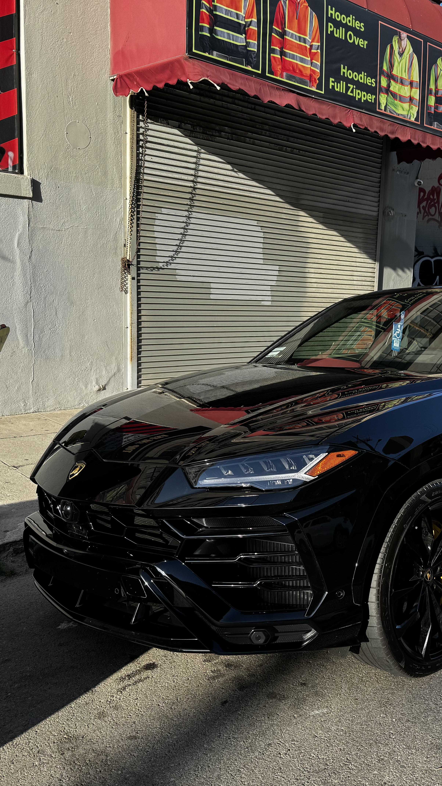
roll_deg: -3.2
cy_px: 393
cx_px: 355
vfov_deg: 56.6
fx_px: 729
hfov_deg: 32.8
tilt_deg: -9.0
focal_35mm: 35
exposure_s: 1/1560
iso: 80
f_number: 1.78
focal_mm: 6.76
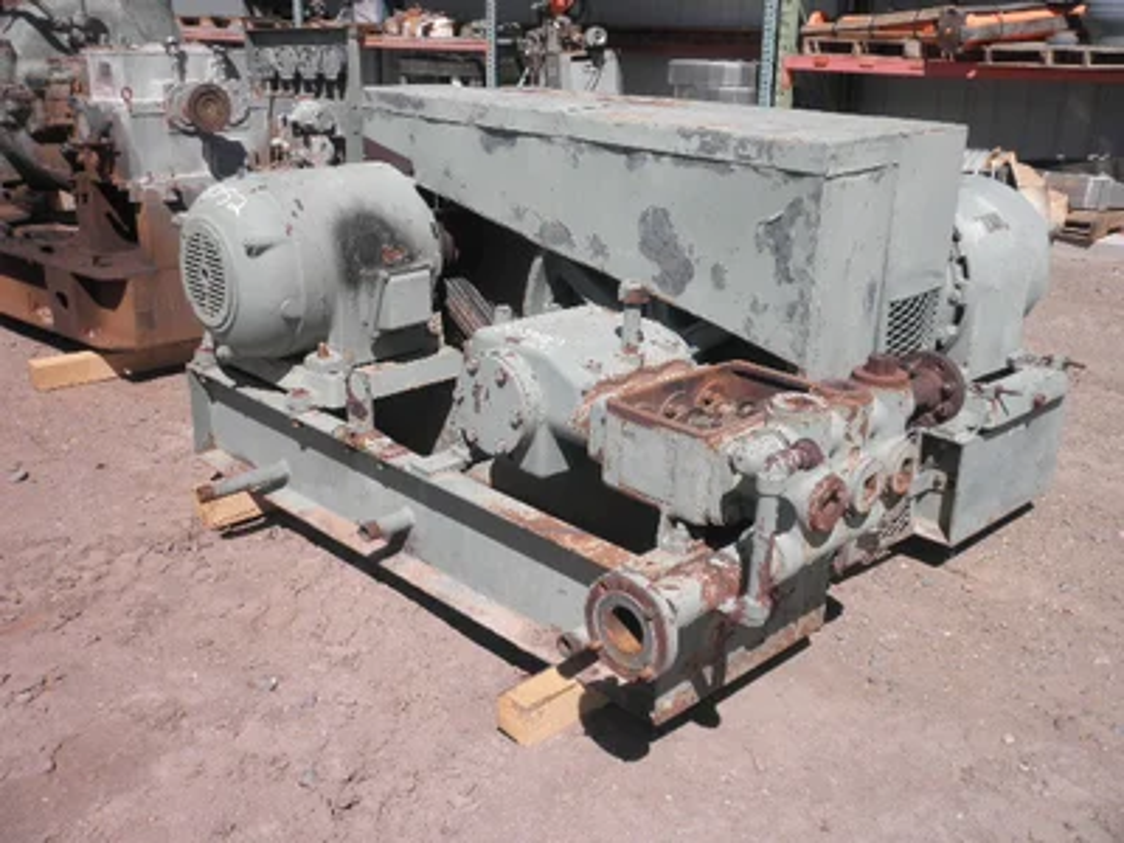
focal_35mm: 35
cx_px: 562
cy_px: 422
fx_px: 1136
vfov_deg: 40.7
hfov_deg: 52.6
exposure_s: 1/125
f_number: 9.1
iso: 64
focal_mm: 6.1
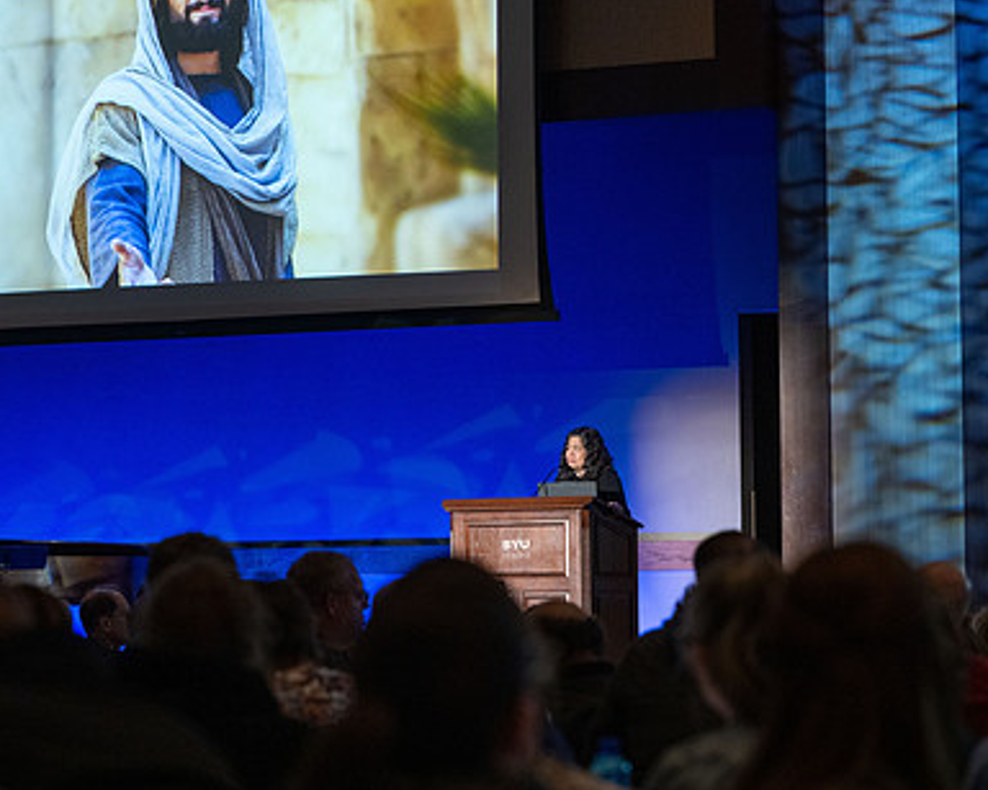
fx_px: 4063
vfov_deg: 11.1
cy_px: 320
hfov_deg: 13.8
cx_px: 334
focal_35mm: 139
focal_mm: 98
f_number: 3.5
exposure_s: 1/160
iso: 2000
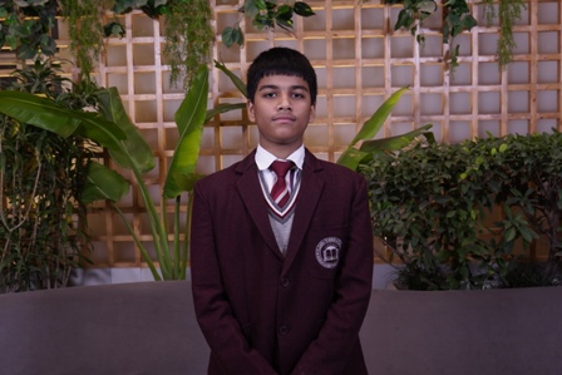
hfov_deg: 46.4
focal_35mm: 42
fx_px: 656
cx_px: 281
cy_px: 188
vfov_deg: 31.9
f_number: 5
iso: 500
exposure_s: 1/125
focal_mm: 28
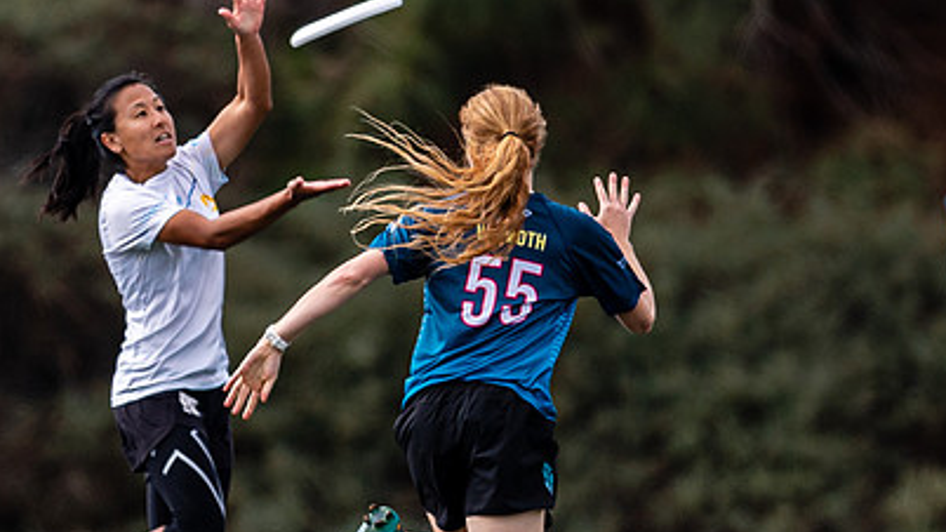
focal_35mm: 1616
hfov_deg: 1.3
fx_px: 40531
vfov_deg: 0.8
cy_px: 405
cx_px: 294
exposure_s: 1/1000
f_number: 2.8
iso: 100
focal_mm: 400
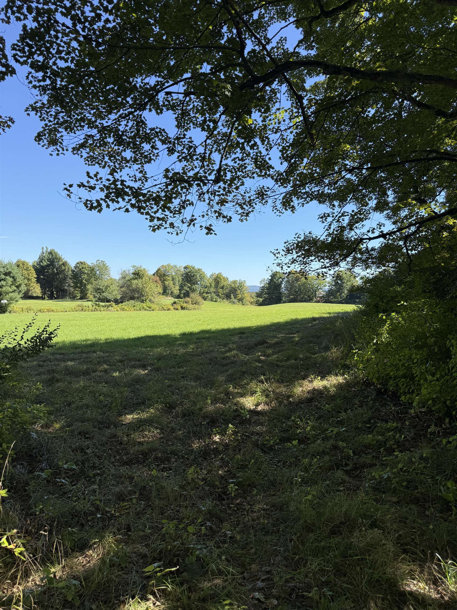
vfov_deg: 71.6
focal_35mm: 24
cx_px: 228
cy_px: 305
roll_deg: -2.8
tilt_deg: -1.3
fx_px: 422
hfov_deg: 56.8
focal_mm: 6.76
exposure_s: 1/2169
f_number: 1.78
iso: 80
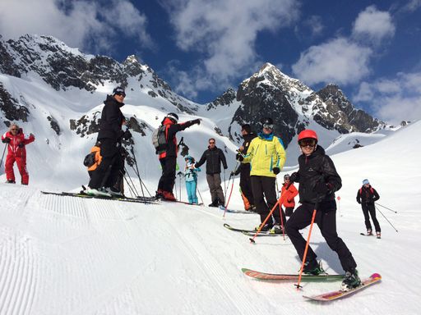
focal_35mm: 29
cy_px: 158
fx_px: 353
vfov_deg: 48.2
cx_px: 210
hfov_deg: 61.7
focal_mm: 4.15
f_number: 2.2
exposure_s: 1/8264
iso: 40
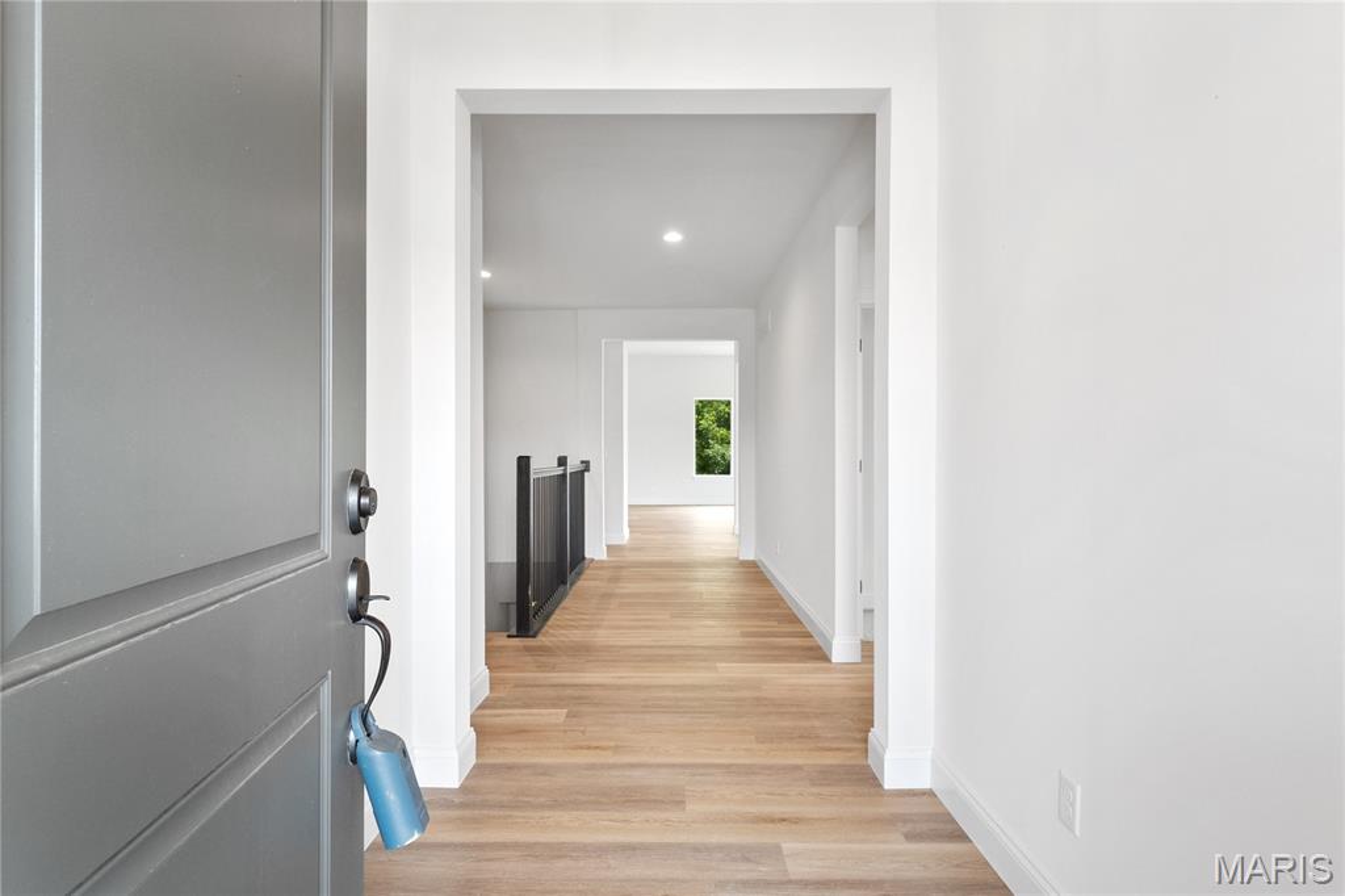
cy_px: 448
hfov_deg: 90.0
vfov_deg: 67.3
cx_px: 672
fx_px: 672
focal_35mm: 18
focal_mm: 9
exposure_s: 1/15
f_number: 8
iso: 400
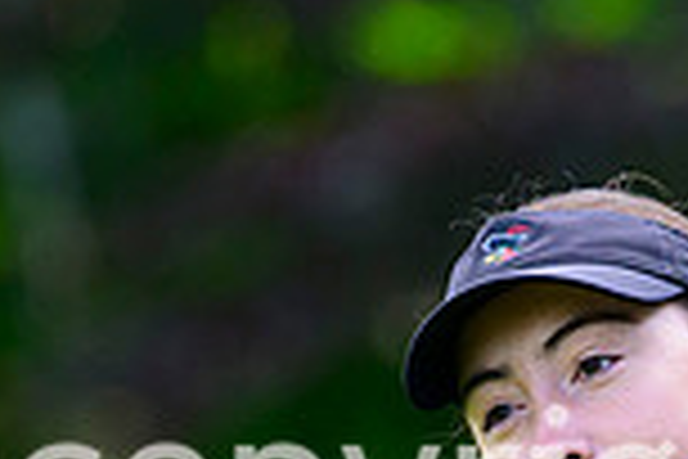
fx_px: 21709
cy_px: 774
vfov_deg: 1.2
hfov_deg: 1.8
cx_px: 603
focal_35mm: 1136
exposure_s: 1/2000
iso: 1250
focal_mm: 200
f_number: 2.8
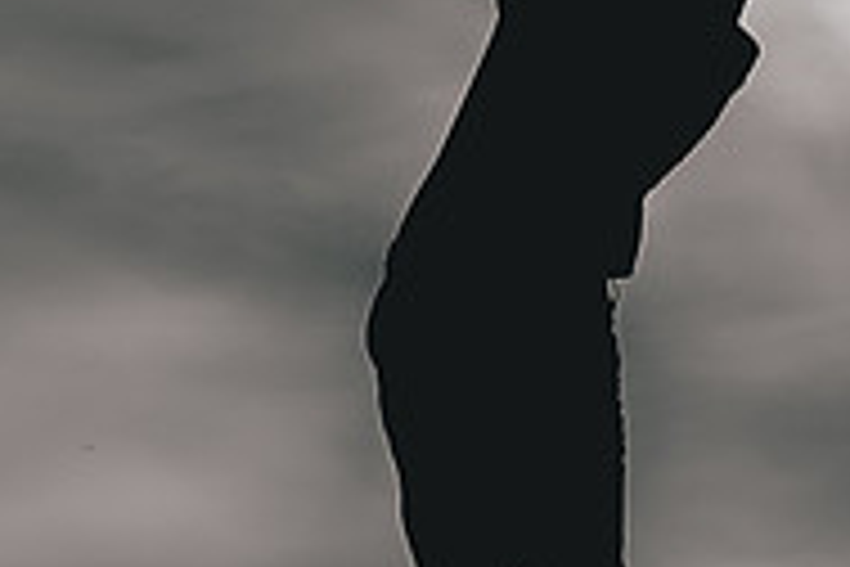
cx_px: 679
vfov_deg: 5.8
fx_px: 5595
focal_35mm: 237
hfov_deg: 8.7
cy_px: 164
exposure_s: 1/5000
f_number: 4.5
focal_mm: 50
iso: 100
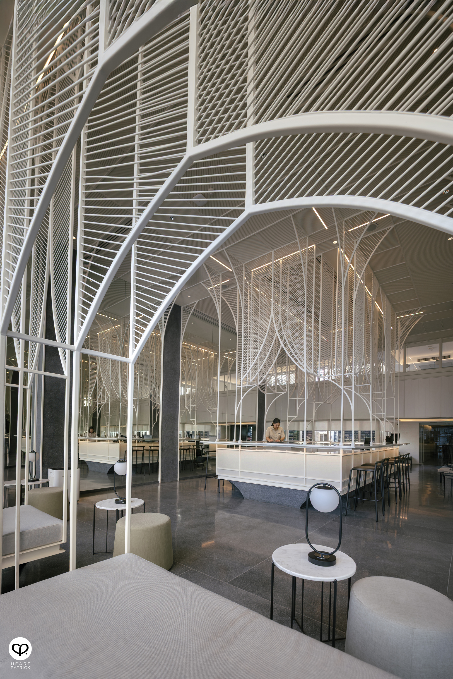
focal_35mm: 16
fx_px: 302
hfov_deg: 73.7
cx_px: 226
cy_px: 340
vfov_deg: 96.7
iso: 320
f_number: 5
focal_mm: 10.5
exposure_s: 1/125
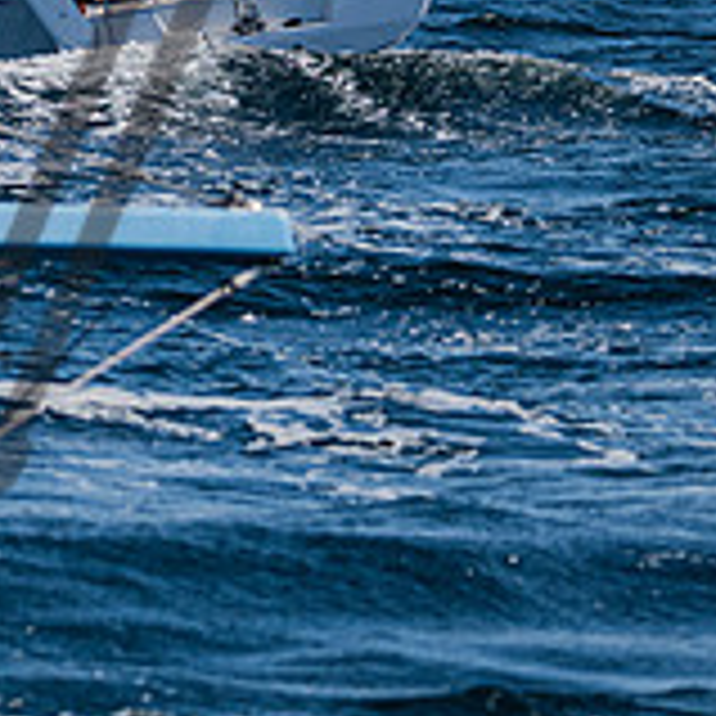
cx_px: -340
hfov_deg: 3.9
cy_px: -122
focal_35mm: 442
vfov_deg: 4.0
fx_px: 10343
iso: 400
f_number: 4.8
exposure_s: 1/6400
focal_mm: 135
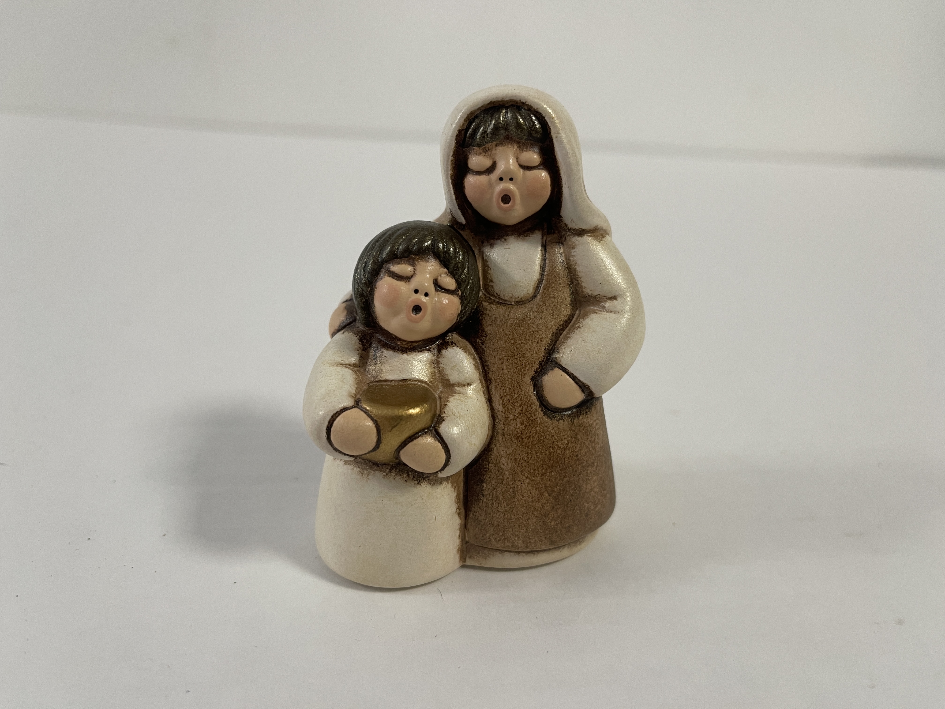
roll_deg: -4.3
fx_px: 682
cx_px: 472
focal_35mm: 25
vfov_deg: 54.9
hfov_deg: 69.4
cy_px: 354
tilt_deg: -21.1
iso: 64
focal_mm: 5.1
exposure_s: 1/50
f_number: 1.6
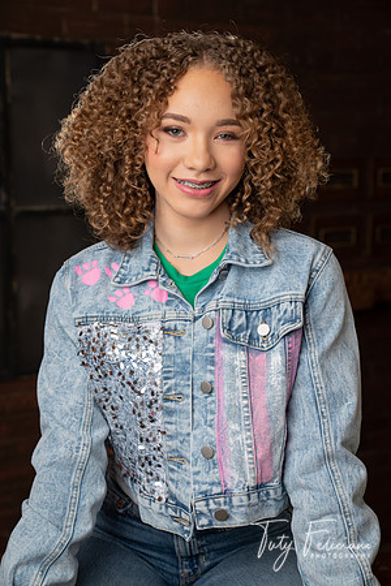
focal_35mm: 70
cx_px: 196
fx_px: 1140
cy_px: 293
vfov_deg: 28.8
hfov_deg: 19.5
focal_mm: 70
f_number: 5
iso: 100
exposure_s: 1/80
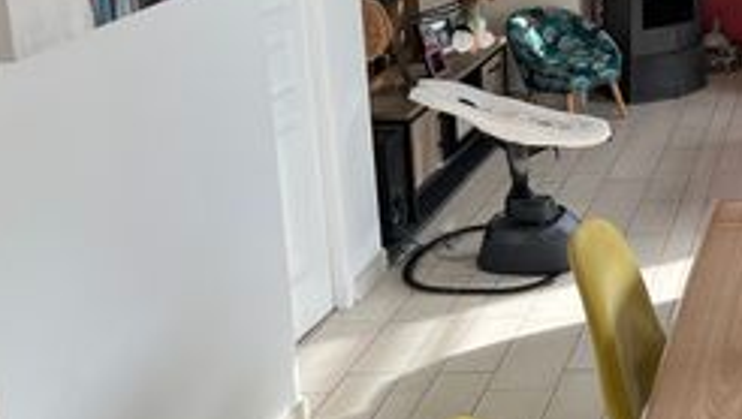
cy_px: 57
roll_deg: -0.1
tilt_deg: -12.4
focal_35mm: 69
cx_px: 893
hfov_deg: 27.0
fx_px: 1359
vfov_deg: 17.3
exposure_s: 1/121
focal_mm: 5.1
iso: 64
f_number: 1.6
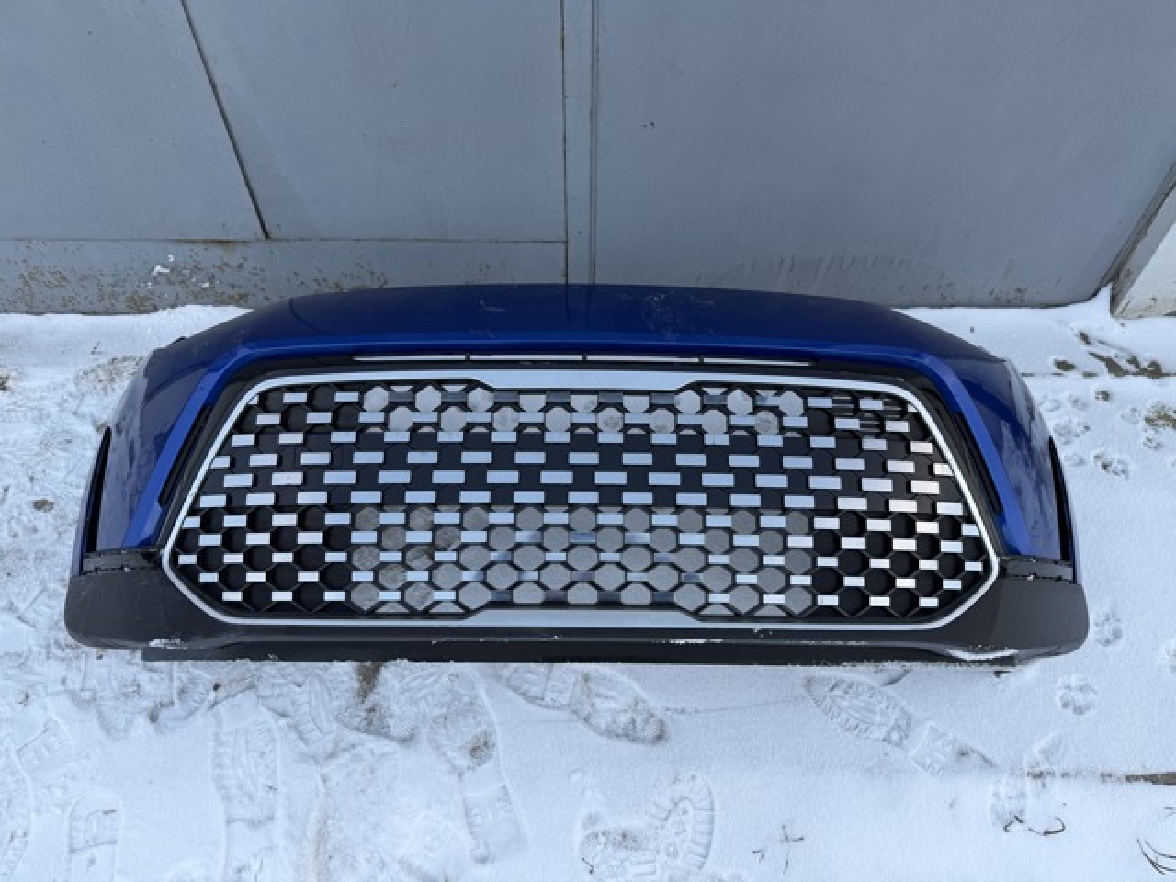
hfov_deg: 71.6
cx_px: 588
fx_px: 815
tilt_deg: -52.8
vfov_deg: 56.8
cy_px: 441
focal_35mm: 24
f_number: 1.78
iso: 64
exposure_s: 1/156
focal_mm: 6.76
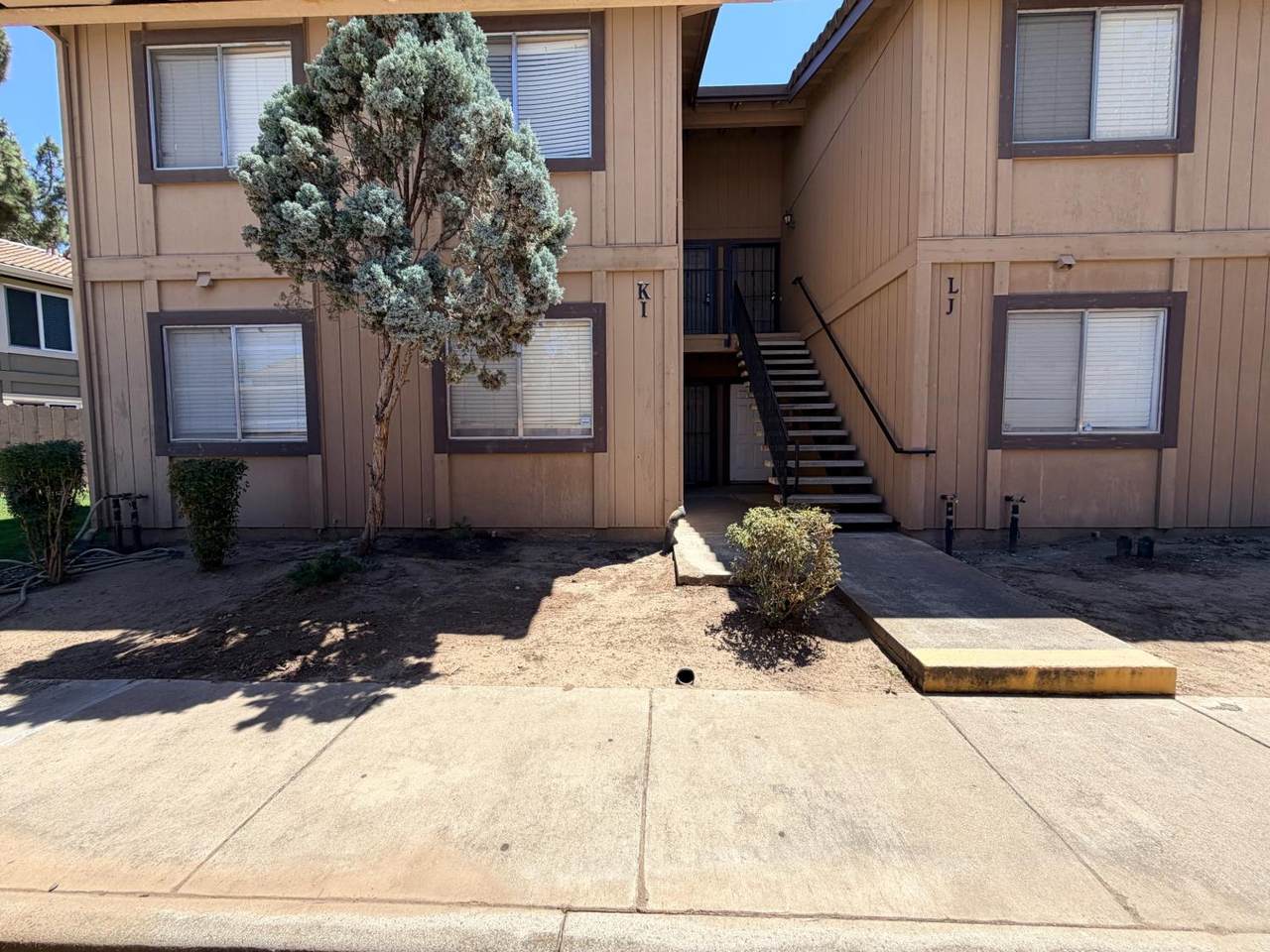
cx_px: 635
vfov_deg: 85.7
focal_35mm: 14
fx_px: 514
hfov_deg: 102.1
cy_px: 476
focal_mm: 2.22
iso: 32
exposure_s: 1/770
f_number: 2.2
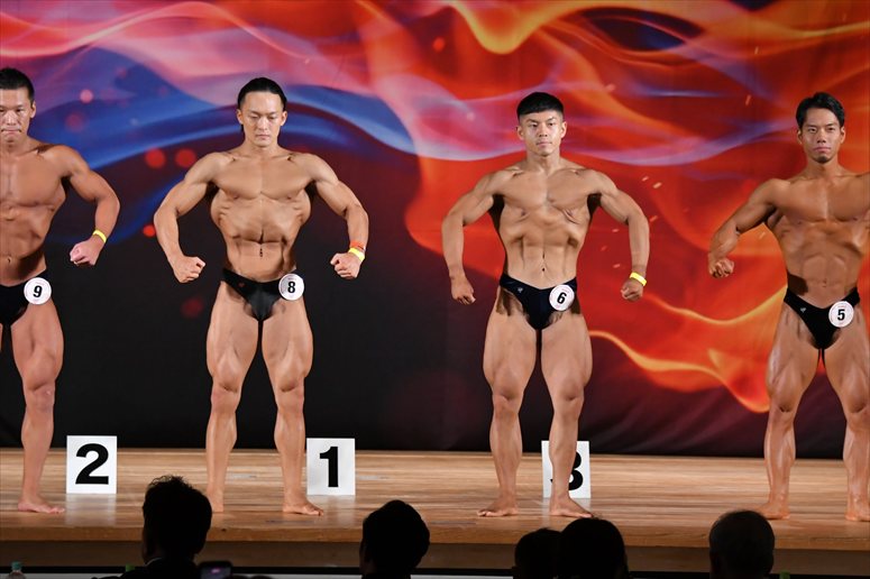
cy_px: 290
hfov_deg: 10.2
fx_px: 4879
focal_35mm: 202
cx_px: 435
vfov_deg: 6.8
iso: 3200
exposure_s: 1/400
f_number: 5.6
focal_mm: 135
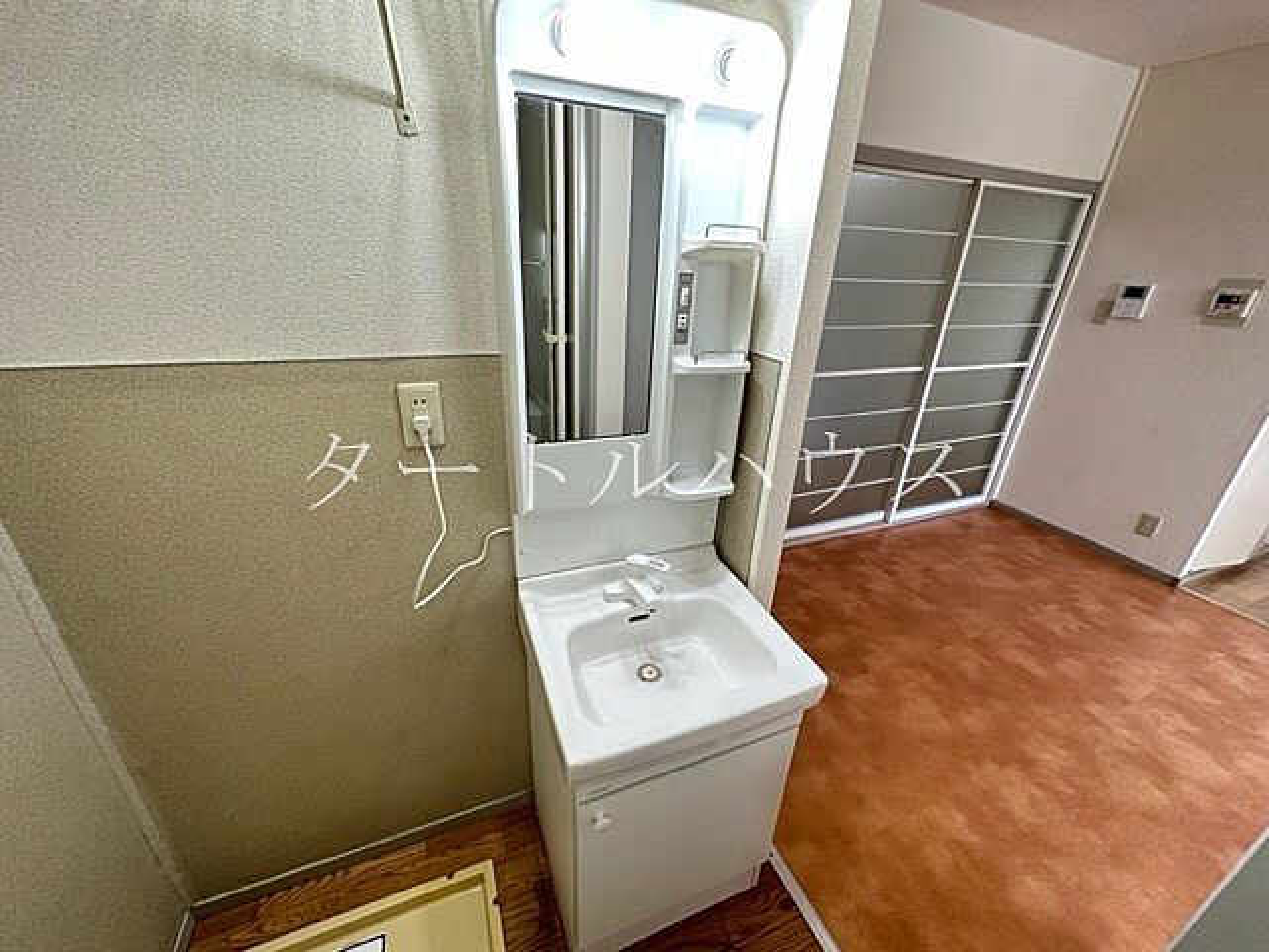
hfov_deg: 102.1
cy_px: 476
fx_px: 513
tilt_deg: -24.3
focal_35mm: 14
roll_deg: -2.2
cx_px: 634
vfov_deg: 85.7
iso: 250
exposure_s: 1/120
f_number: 2.2
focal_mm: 2.22
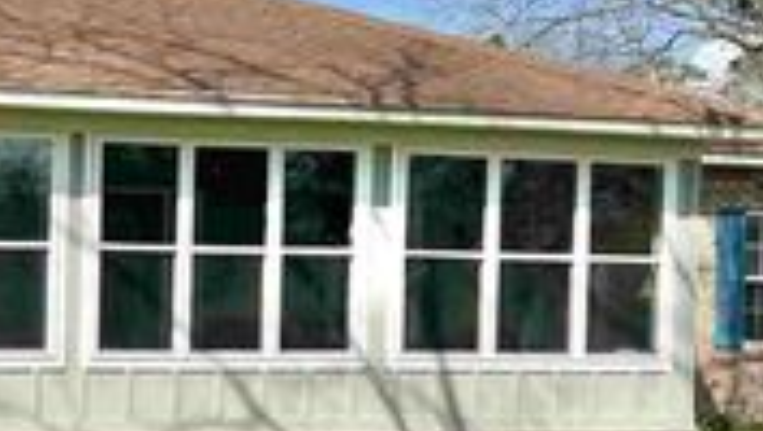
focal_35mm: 80
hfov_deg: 25.2
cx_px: -4
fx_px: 1620
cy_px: 291
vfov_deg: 15.1
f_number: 1.5
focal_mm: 5.7
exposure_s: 1/5076
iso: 50
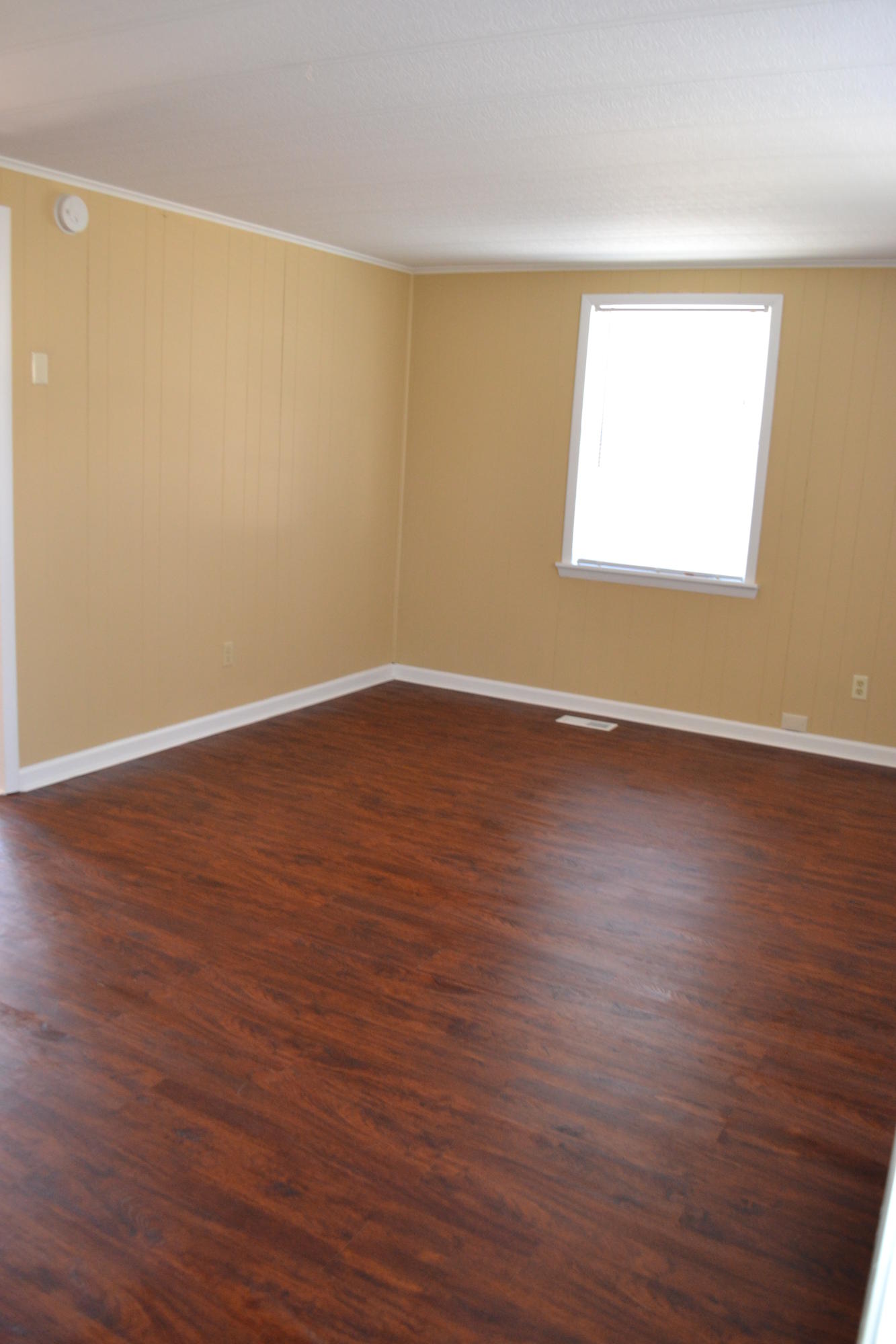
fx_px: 1120
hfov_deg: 43.6
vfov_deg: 61.9
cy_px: 672
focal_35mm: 30
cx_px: 448
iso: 1100
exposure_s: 1/60
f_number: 3.8
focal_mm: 20
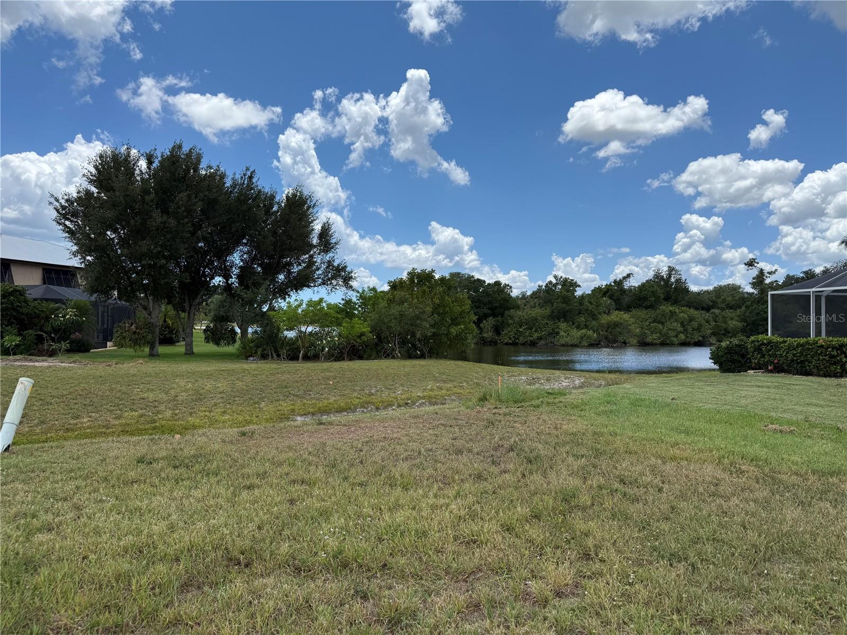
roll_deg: -0.1
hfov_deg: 71.6
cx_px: 424
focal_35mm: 24
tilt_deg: +0.8
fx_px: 587
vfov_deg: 56.8
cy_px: 318
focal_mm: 6.76
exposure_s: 1/5714
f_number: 1.78
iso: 80
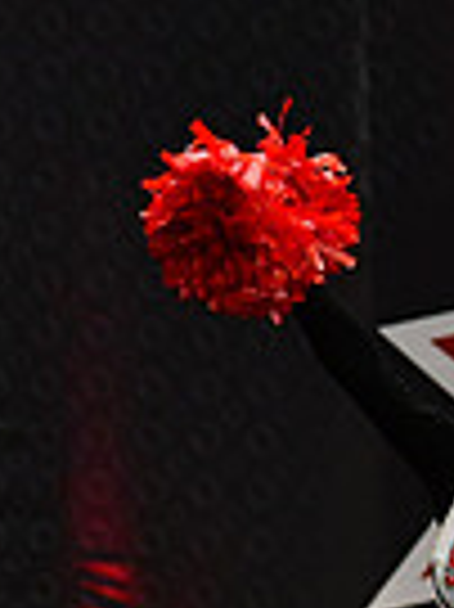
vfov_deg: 3.1
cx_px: -782
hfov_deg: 2.3
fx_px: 11087
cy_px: 543
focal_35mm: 633
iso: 4000
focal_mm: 102
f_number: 4
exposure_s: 1/500
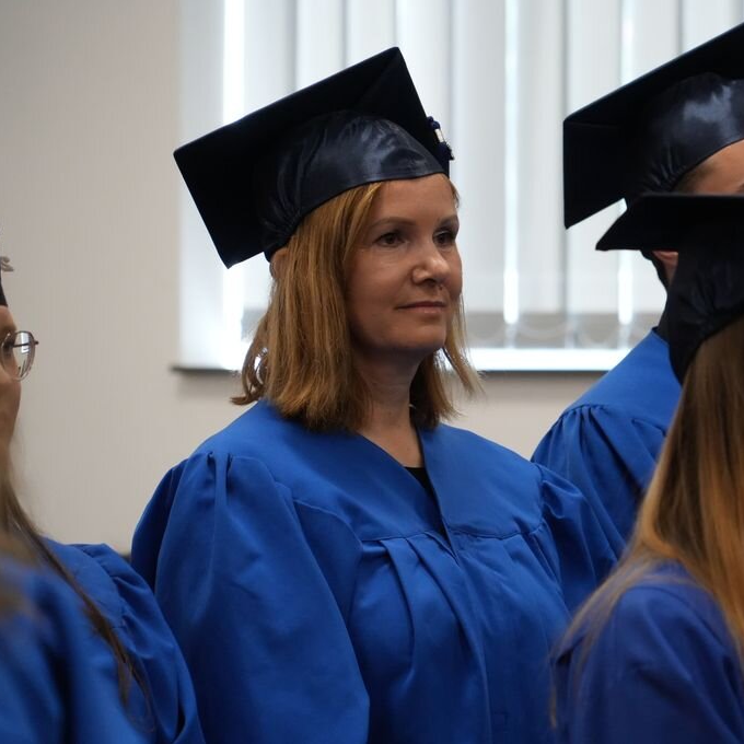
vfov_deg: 5.7
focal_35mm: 307
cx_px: 556
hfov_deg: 5.7
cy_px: 371
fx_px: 7465
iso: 6400
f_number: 8
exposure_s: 1/250
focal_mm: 240
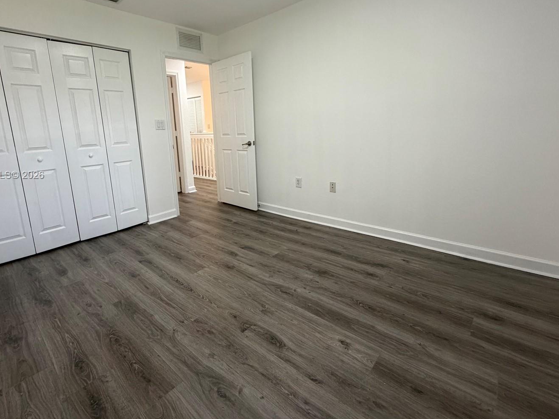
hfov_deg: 90.7
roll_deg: +2.2
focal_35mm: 17
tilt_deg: -10.9
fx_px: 274
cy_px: 176
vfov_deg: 74.2
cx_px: 251
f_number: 2.2
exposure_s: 1/121
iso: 250
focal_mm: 2.22
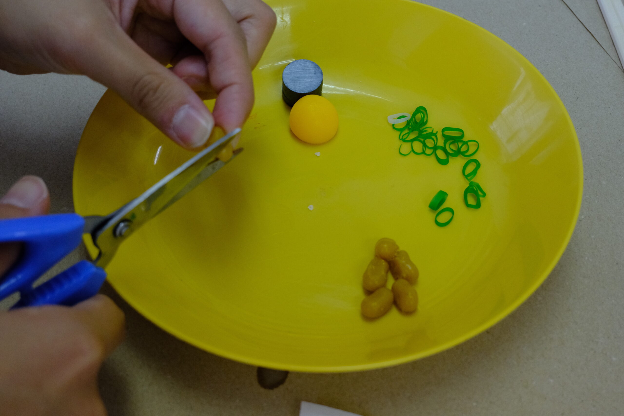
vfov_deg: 27.0
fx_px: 867
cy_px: 208
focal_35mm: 50
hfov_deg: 39.6
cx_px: 312
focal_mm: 33
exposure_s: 1/180
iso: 2000
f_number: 6.3
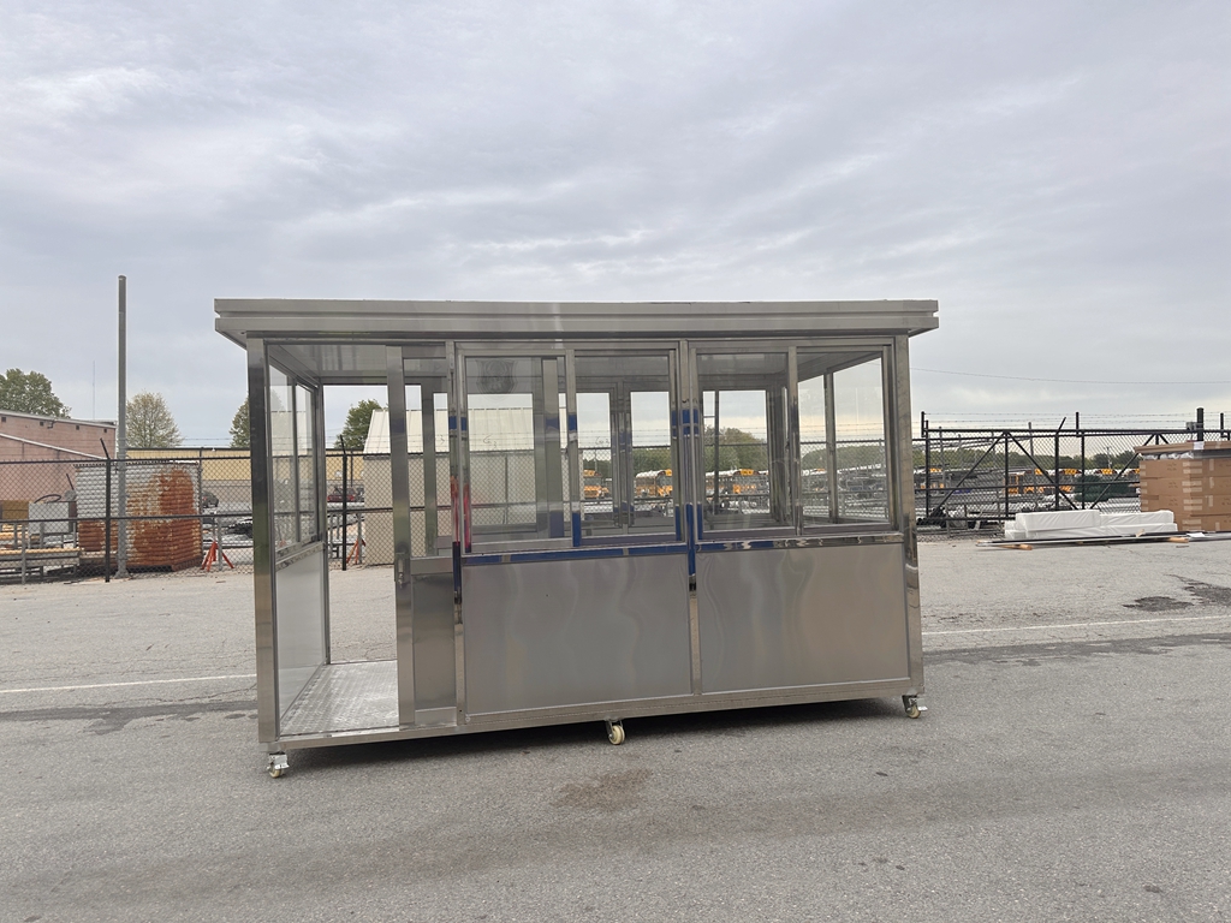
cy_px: 462
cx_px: 616
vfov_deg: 56.8
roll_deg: -0.2
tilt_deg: -0.3
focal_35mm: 24
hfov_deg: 71.6
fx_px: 853
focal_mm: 6.86
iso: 80
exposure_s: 1/3356
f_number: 1.78
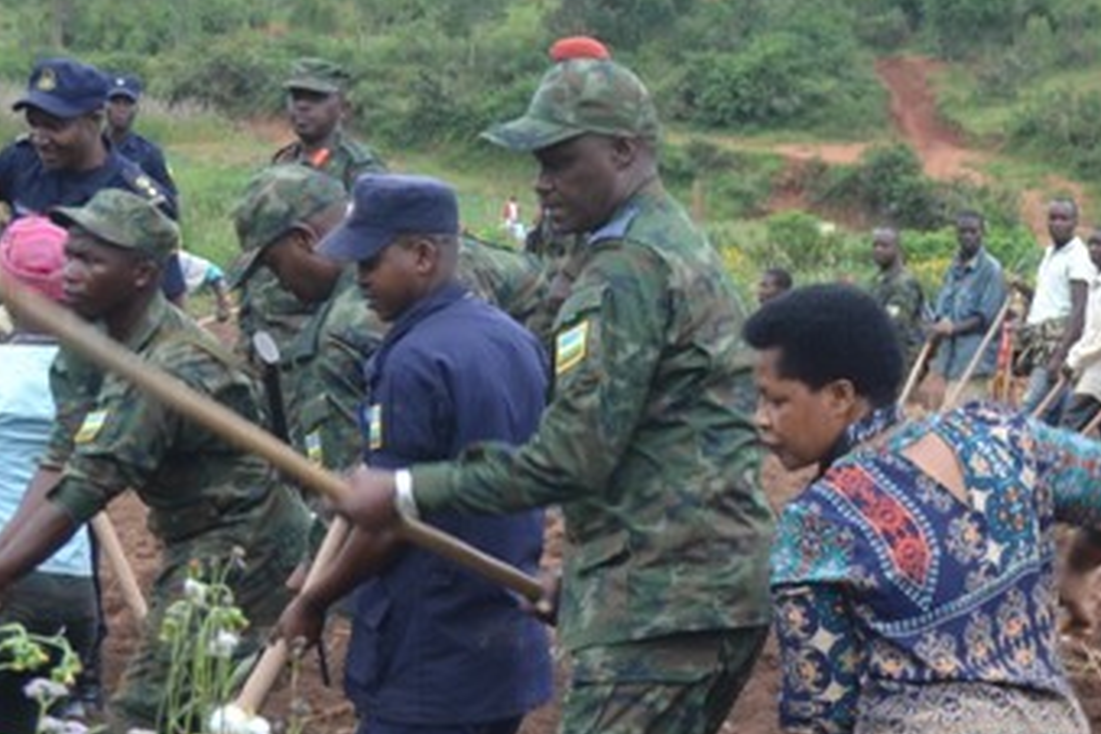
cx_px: 1354
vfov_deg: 10.9
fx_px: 3792
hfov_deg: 15.8
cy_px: 862
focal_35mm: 124
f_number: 5.6
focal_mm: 28
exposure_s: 1/125
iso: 100
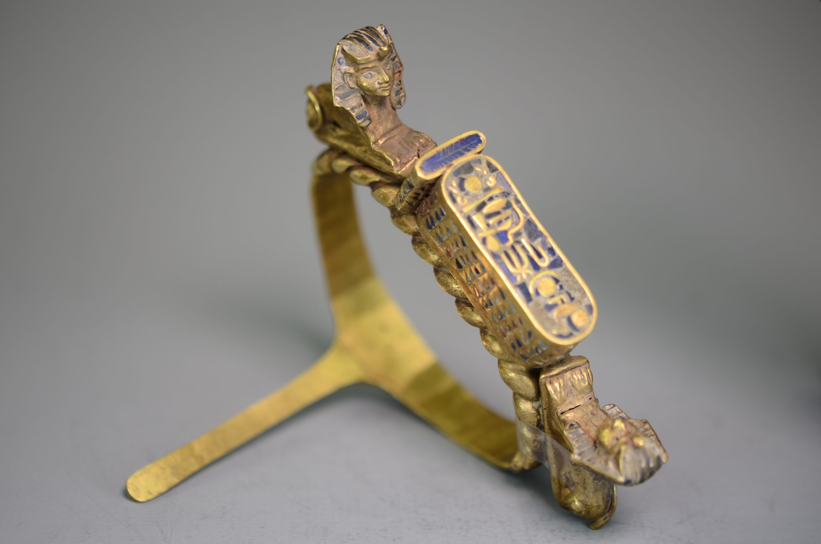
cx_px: 410
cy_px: 272
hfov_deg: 22.7
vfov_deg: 15.1
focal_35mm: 90
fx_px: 2048
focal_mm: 60
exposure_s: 1/160
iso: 100
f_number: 3
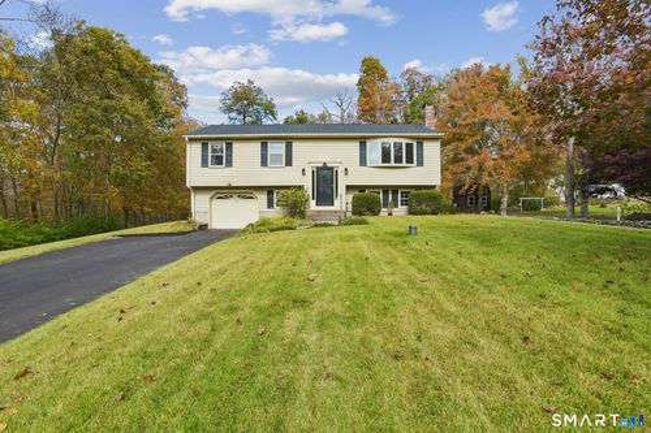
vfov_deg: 70.4
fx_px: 307
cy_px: 216
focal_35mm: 17
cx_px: 326
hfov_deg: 93.3
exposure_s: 1/400
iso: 400
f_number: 11
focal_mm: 17
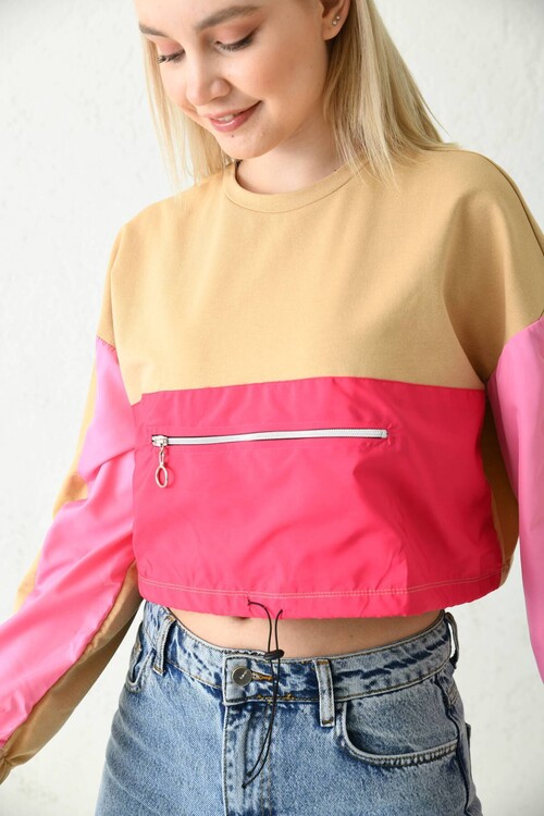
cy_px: 408
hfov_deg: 23.4
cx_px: 272
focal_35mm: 58
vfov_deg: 34.5
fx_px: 1315
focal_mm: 58
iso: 100
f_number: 5.6
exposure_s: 1/160
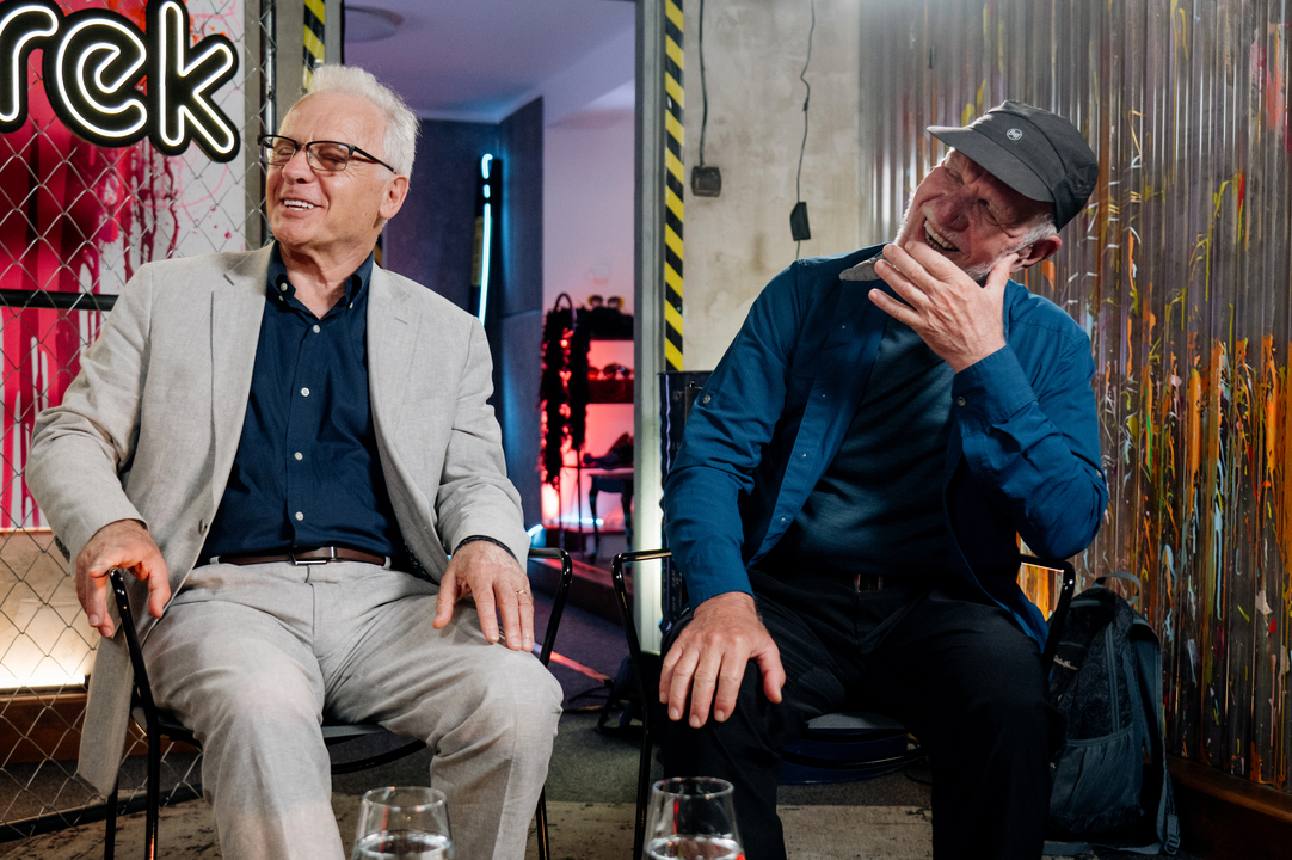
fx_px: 1363
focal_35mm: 38
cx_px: 646
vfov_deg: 35.0
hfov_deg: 50.7
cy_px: 430
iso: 2500
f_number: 4
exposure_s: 1/640
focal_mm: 38
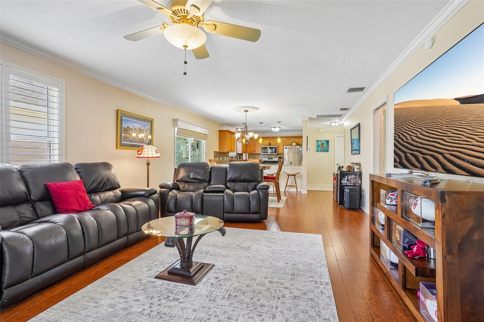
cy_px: 161
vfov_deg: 70.4
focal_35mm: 17
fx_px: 228
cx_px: 242
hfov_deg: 93.3
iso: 400
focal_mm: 17
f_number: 9
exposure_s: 1/13
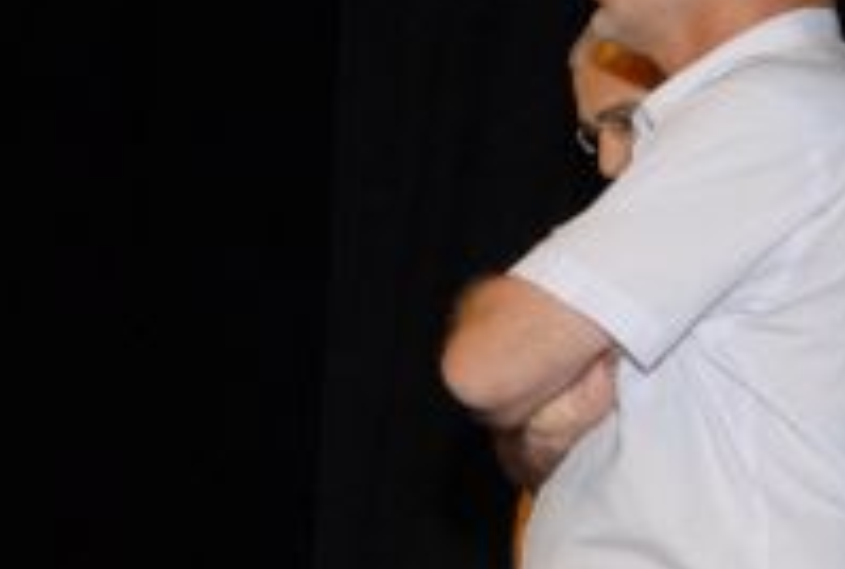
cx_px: -13
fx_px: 2213
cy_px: 318
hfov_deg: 20.9
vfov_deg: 14.6
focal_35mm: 94
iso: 800
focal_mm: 26
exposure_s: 1/125
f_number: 3.5
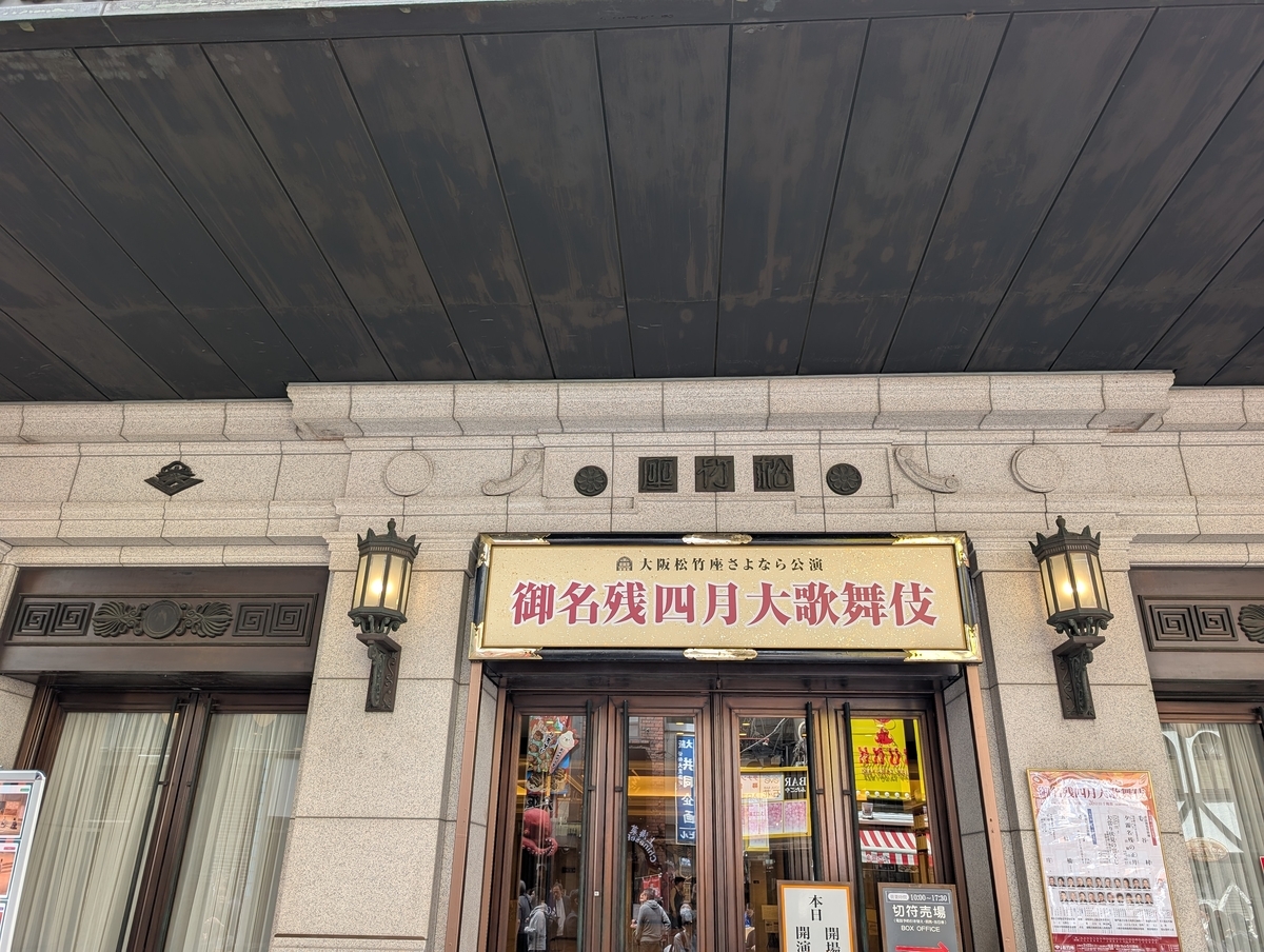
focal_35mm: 24
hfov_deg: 71.5
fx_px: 878
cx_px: 632
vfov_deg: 57.0
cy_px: 476
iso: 18
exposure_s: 1/83.7
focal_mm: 6.9
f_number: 1.68
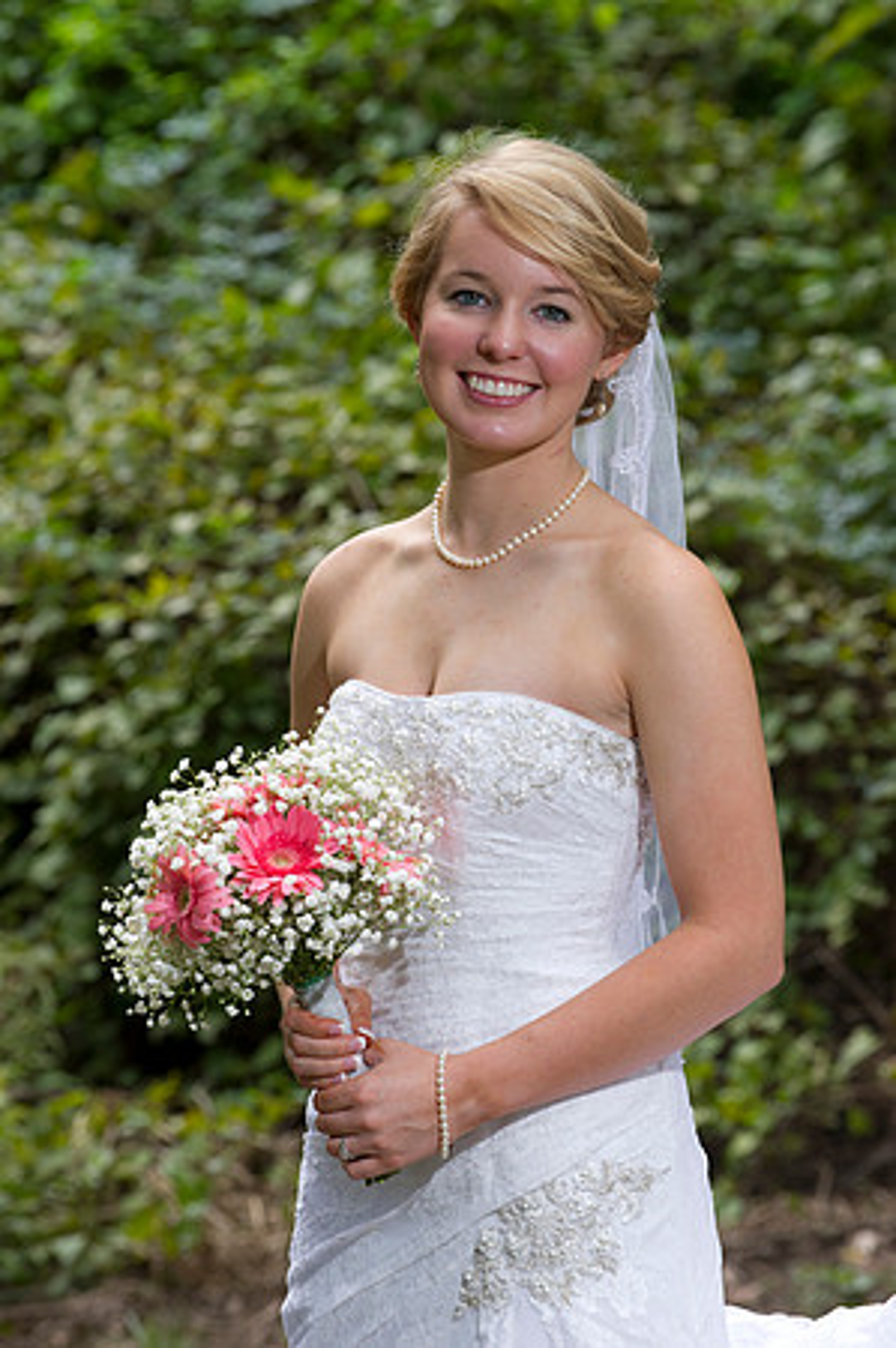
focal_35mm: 170
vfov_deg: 12.1
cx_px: 448
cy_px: 674
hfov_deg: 8.1
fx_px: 6361
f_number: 6.3
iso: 500
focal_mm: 170
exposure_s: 1/125
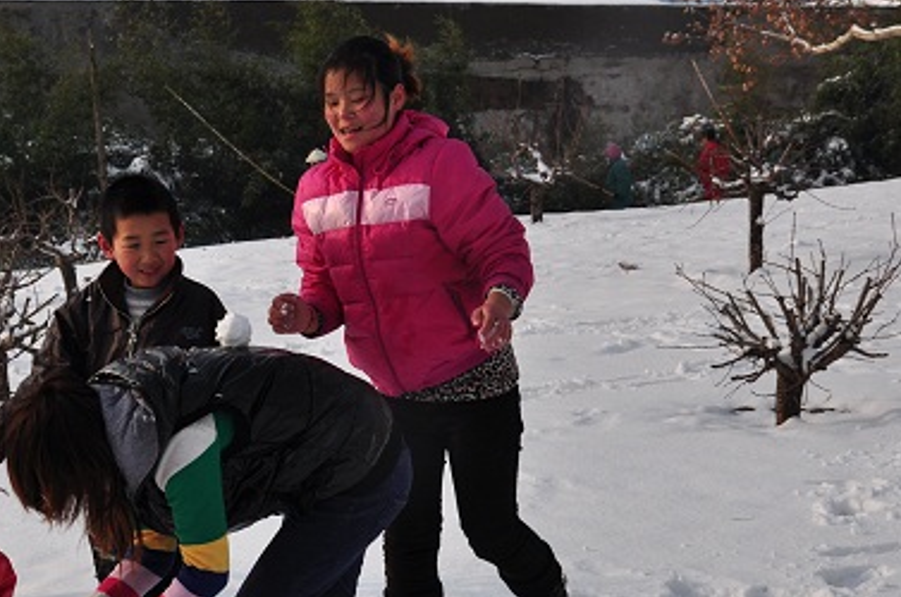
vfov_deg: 15.8
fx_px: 2149
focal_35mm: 86
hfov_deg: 23.6
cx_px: 327
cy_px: 427
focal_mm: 36
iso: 200
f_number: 8
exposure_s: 1/800
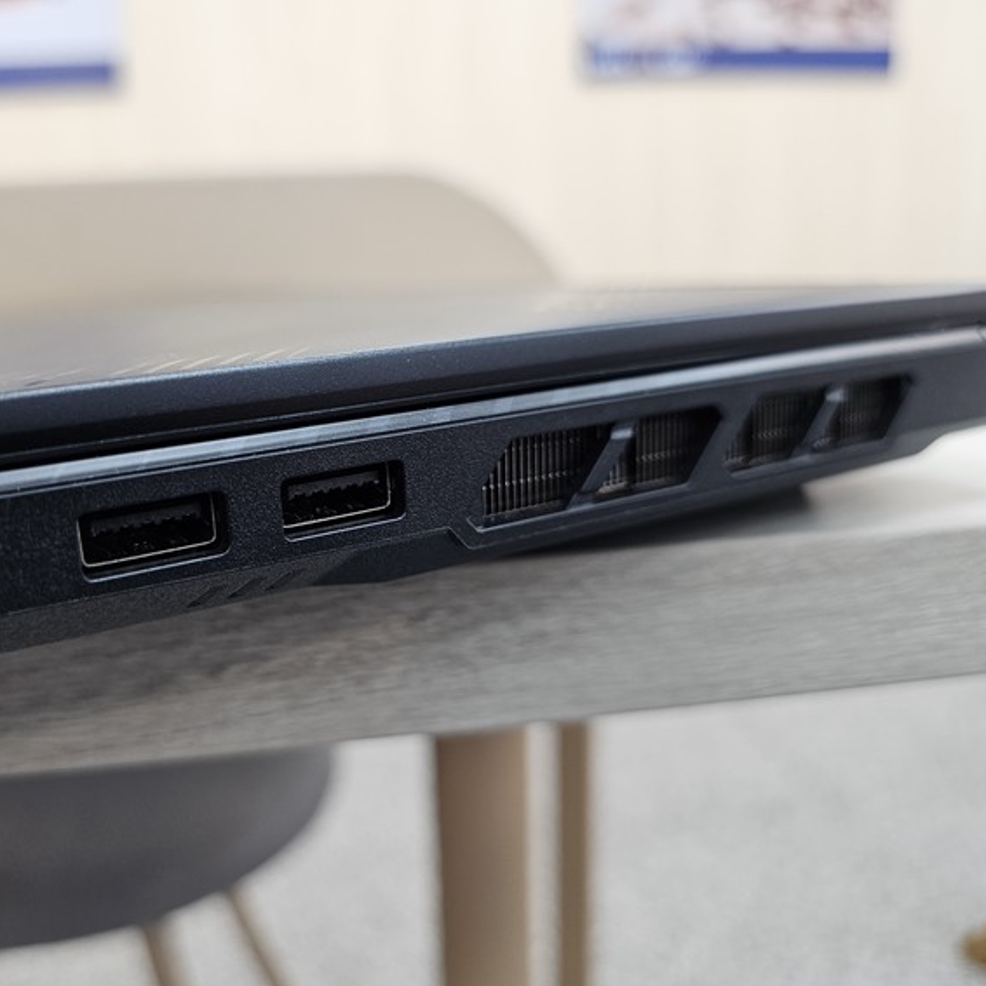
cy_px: 503
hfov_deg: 56.6
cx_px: 369
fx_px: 902
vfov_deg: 57.3
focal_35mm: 28
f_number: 1.7
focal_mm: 6.3
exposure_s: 1/120
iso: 200
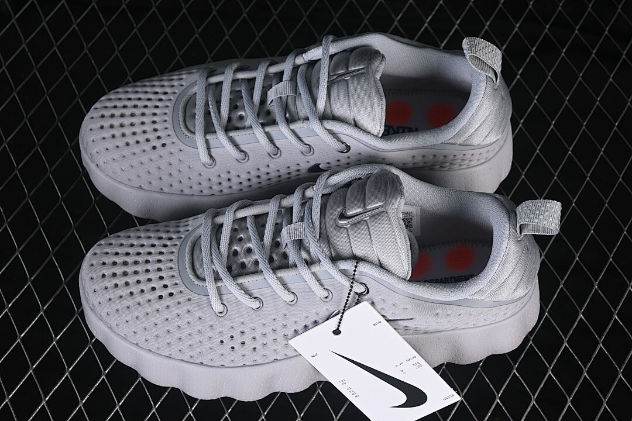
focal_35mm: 75
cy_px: 210
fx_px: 1317
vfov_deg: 18.2
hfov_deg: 27.0
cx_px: 316
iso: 160
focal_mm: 50
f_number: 7.1
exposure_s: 1/80
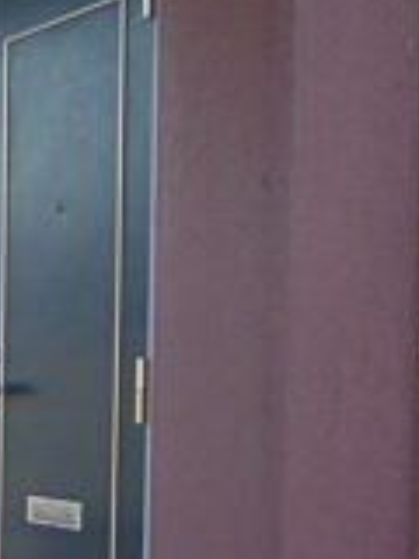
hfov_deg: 10.5
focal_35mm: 120
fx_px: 1937
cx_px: -604
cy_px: 535
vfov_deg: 16.1
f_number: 2.8
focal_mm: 4.4
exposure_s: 1/250
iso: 80
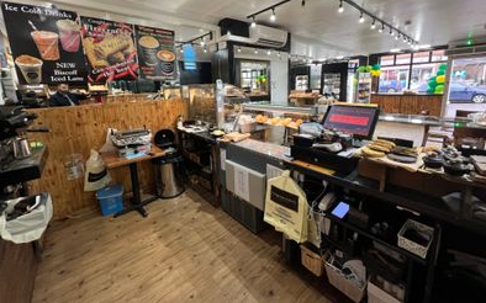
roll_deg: +2.0
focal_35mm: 14
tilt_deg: -7.1
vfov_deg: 77.6
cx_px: 241
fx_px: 185
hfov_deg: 105.3
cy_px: 119
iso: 250
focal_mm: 1.57
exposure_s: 1/50
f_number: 1.8
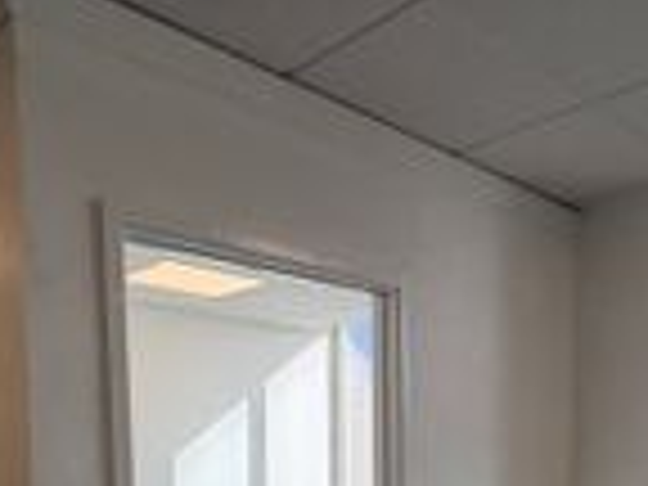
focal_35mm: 39
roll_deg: -0.1
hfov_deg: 46.4
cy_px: 522
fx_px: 730
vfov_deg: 32.7
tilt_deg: -5.3
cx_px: 472
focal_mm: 2.22
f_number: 2.2
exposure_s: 1/464
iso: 40
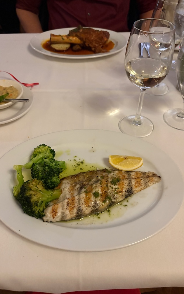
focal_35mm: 28
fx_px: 225
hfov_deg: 44.5
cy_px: 147
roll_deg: +0.8
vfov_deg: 66.5
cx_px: 88
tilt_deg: -44.7
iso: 640
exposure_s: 1/30
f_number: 1.6
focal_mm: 5.96
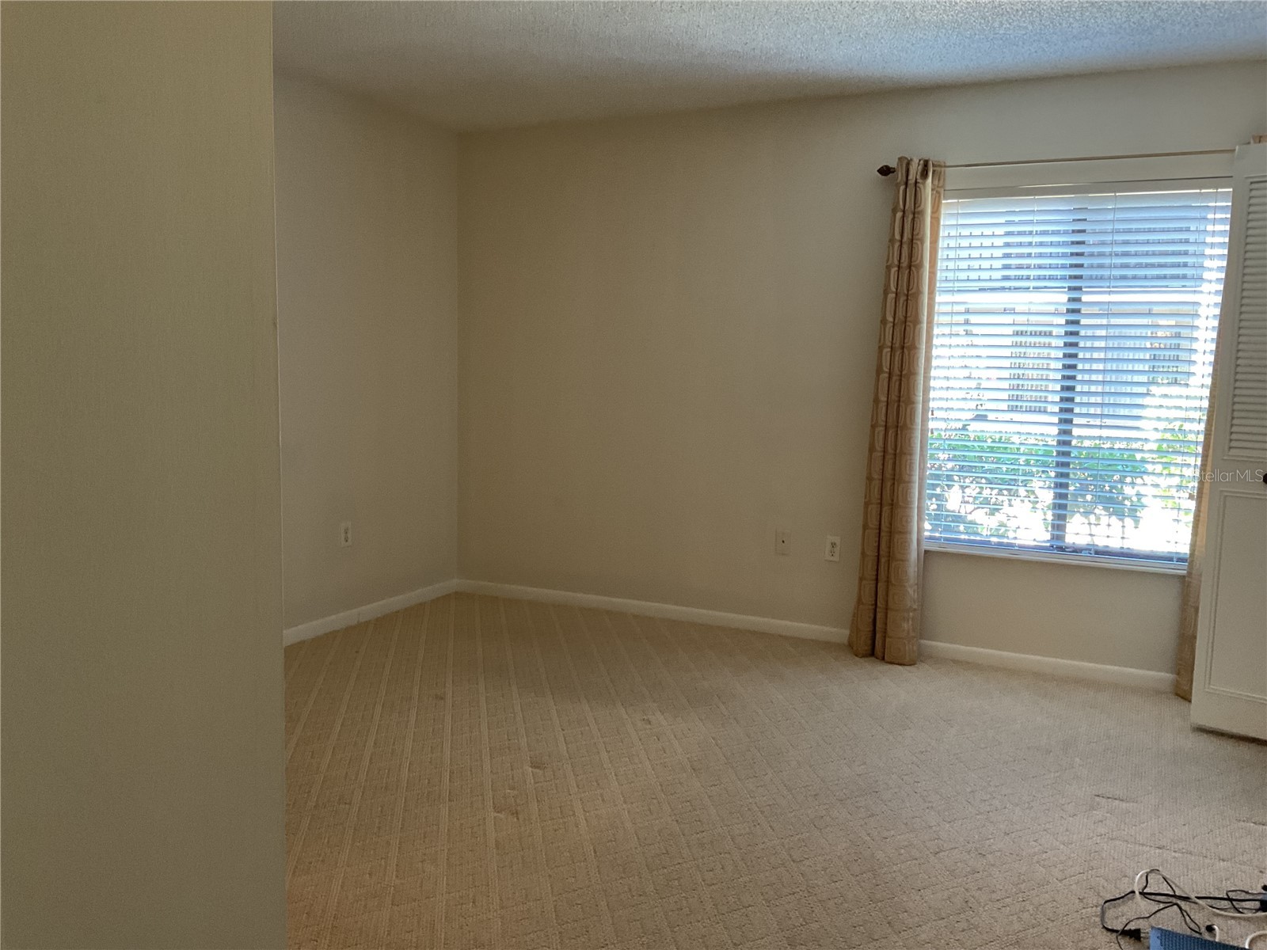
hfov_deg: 61.7
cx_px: 634
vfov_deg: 48.2
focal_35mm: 29
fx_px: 1061
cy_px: 475
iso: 160
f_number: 1.8
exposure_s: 1/60
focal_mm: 3
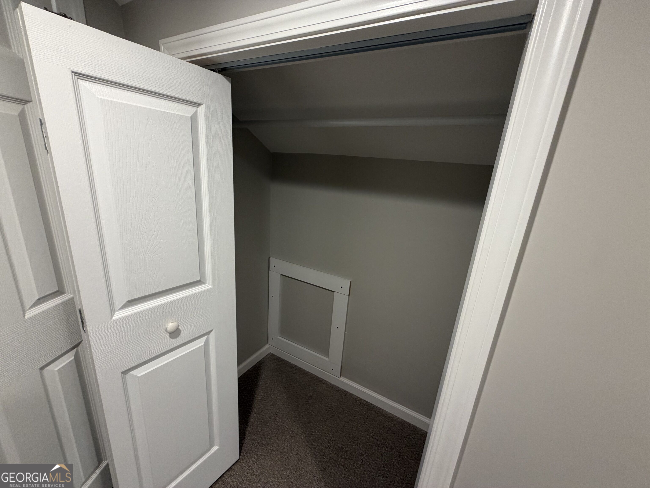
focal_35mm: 14
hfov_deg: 102.1
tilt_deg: -15.6
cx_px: 325
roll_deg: -4.4
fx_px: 263
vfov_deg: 85.7
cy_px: 244
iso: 200
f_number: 2.2
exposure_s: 1/60
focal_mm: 2.22
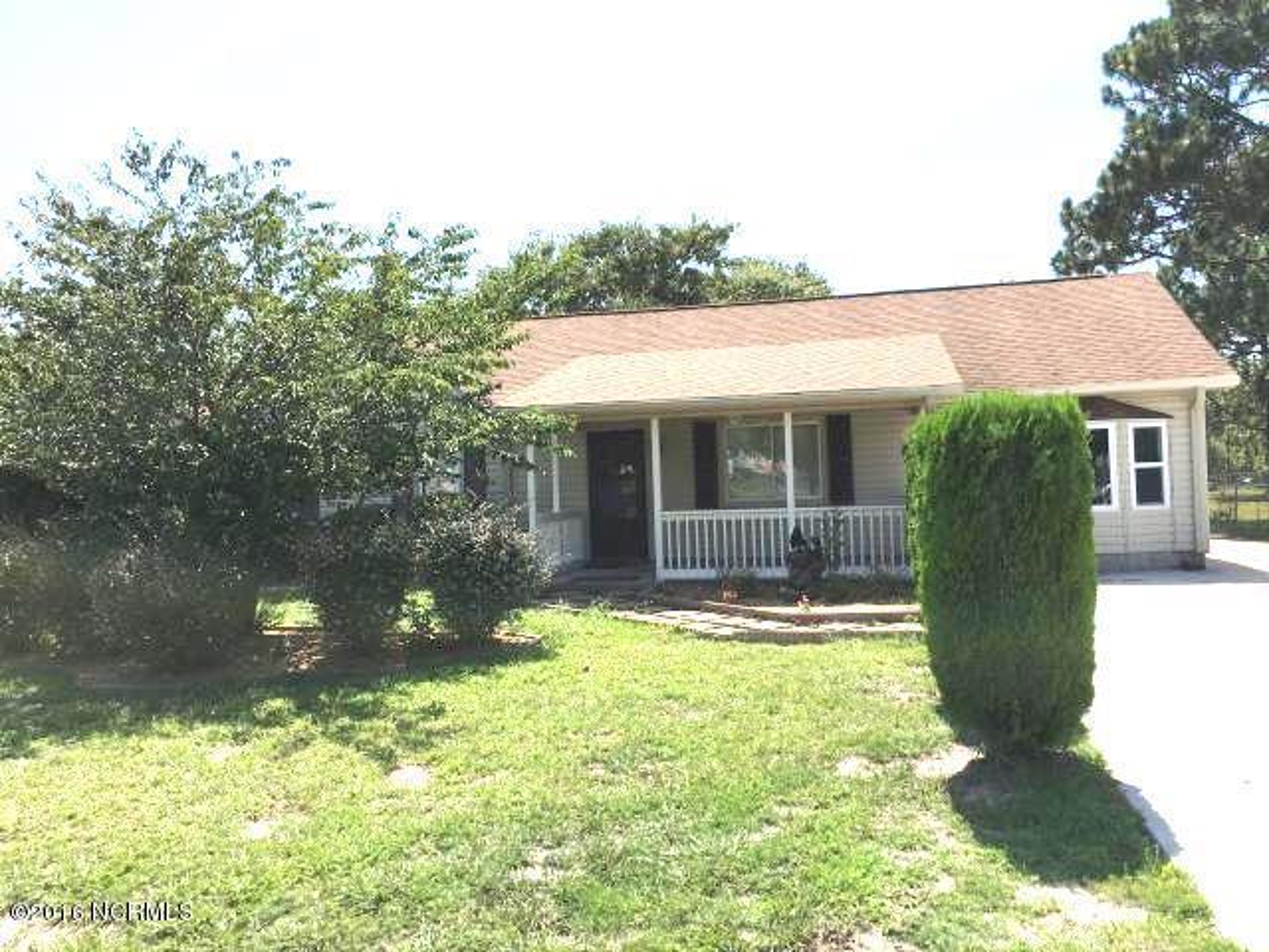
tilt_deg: +3.4
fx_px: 1063
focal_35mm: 29
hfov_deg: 61.7
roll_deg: +2.3
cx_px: 634
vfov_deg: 48.2
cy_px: 476
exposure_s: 1/2198
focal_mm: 4.15
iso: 25
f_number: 2.2
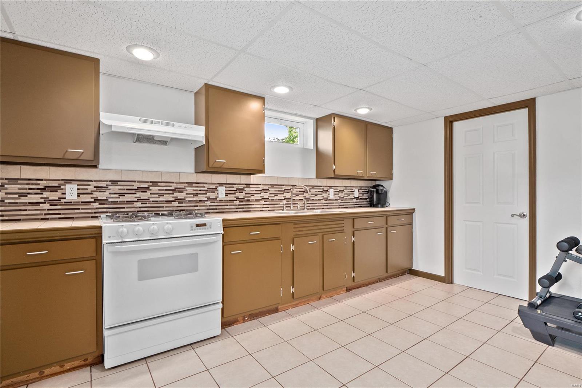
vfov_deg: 67.4
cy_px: 194
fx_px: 291
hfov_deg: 90.0
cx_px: 291
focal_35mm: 18
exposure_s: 1.3
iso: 640
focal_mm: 9
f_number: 10
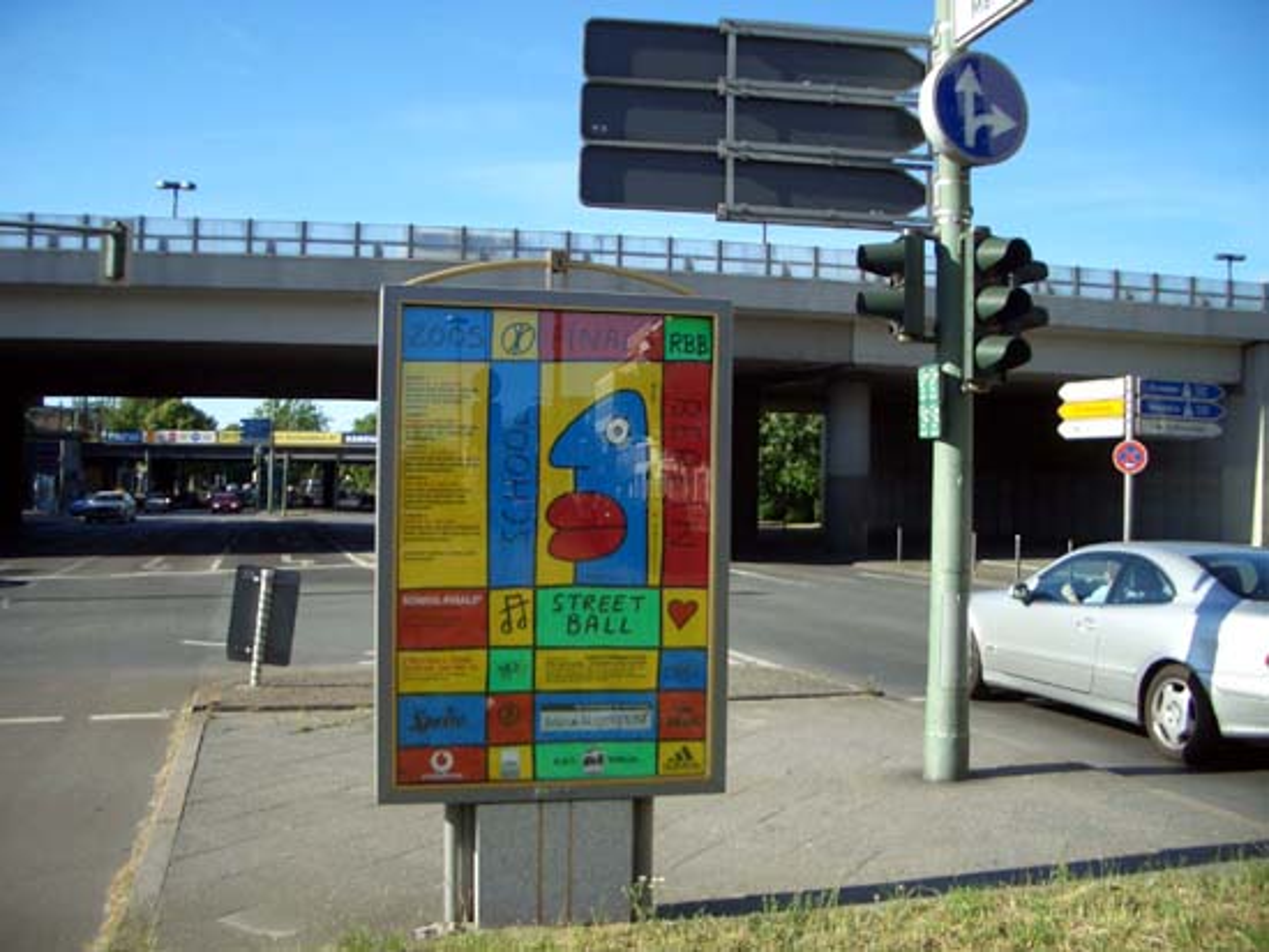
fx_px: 1284
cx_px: 634
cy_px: 476
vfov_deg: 40.7
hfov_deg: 52.6
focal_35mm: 35
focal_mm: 5.8
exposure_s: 1/640
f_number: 2.6
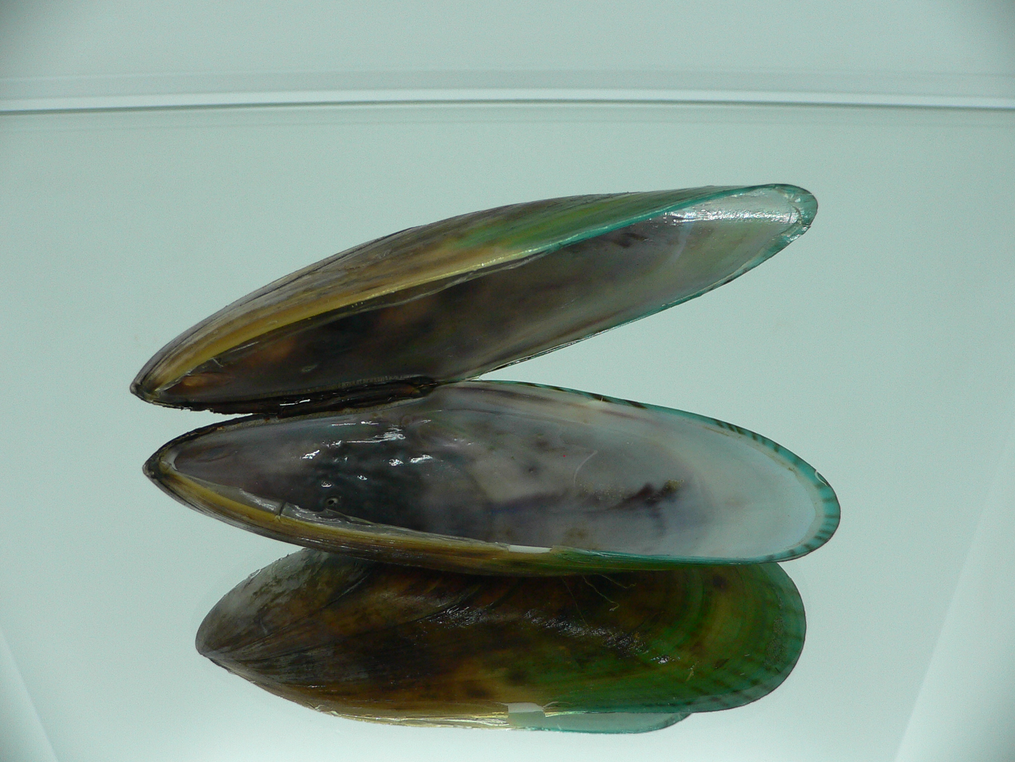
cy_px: 381
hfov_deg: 52.6
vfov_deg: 40.7
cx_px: 508
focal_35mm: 35
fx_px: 1026
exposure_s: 1/60
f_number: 2.8
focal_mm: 4.6
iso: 100
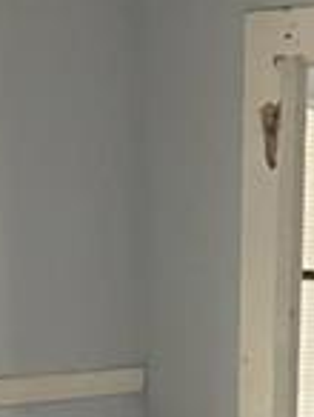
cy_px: 943
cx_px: 208
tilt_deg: -23.8
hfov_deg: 11.8
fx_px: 1519
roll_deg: -1.0
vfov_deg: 12.7
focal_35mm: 126
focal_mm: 6.76
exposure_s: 1/60
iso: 800
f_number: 1.78
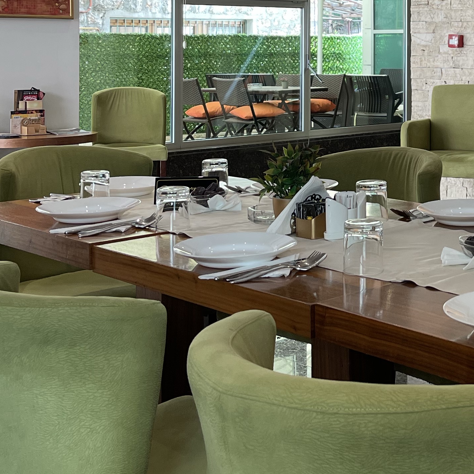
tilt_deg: -1.0
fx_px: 1007
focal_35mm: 65
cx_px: 448
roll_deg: -0.3
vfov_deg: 25.5
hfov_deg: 25.5
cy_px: 29
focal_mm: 5.1
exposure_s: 1/100
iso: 100
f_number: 1.6
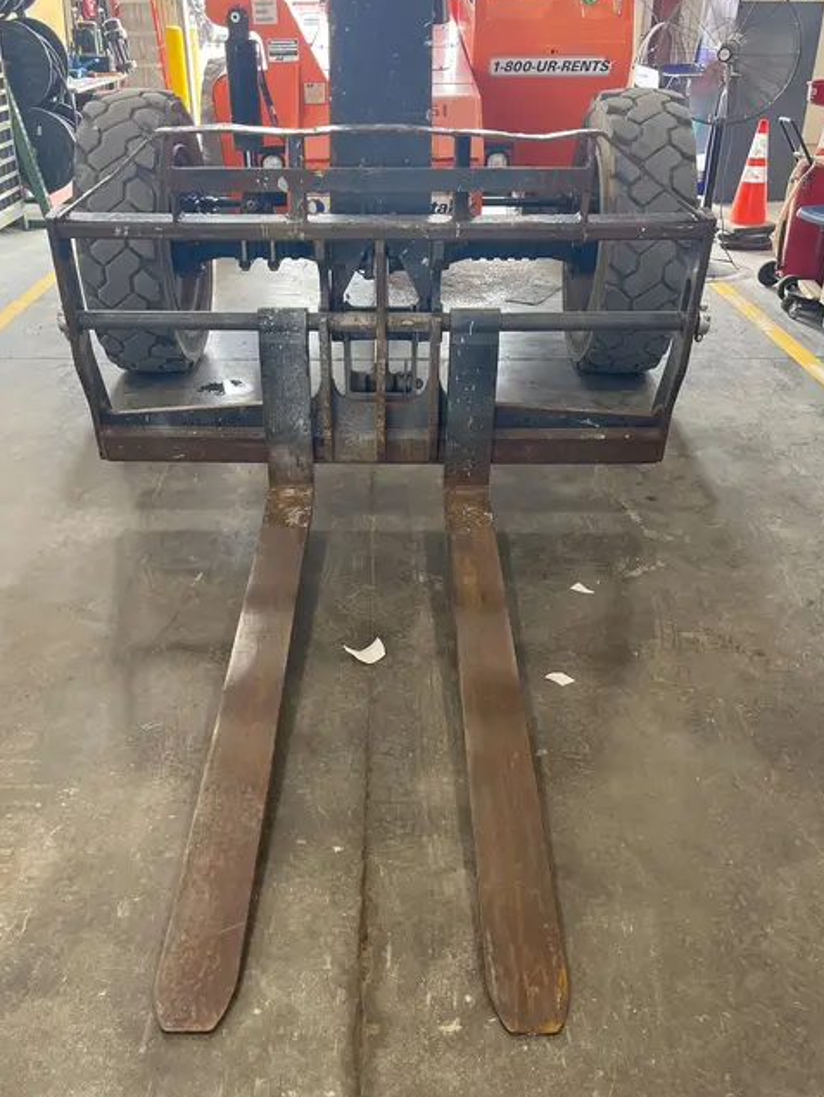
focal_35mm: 30
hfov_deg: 46.8
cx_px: 392
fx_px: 951
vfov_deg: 59.9
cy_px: 540
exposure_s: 1/98
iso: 125
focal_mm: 5.1
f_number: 1.6
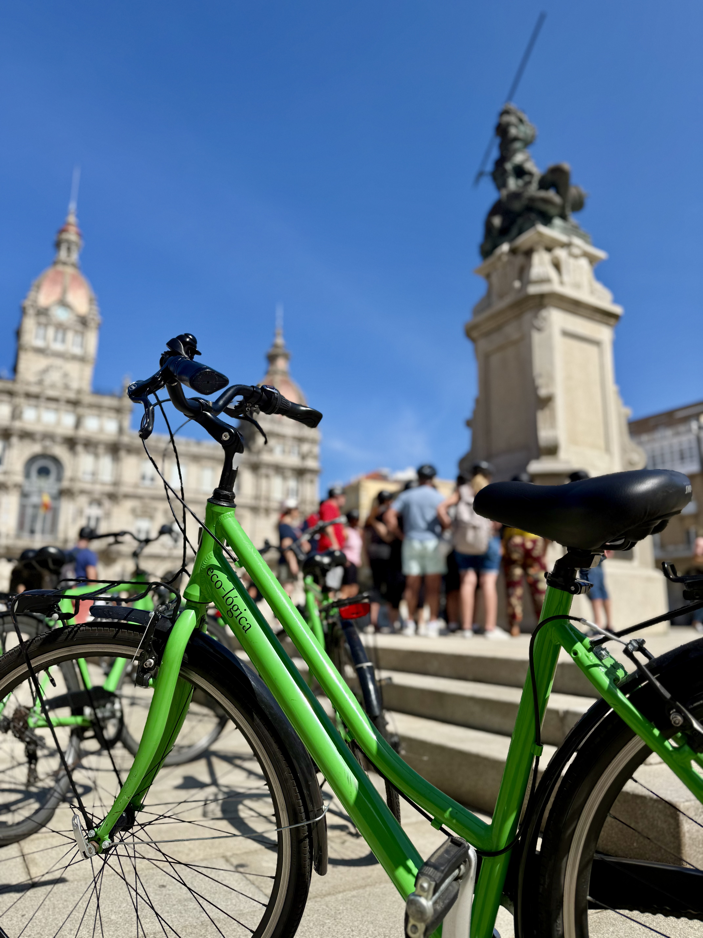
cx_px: 352
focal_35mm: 24
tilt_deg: +14.1
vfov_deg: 71.6
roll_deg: -0.8
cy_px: 469
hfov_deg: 56.8
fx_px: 650
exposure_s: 1/5714
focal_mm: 6.76
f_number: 1.78
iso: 80
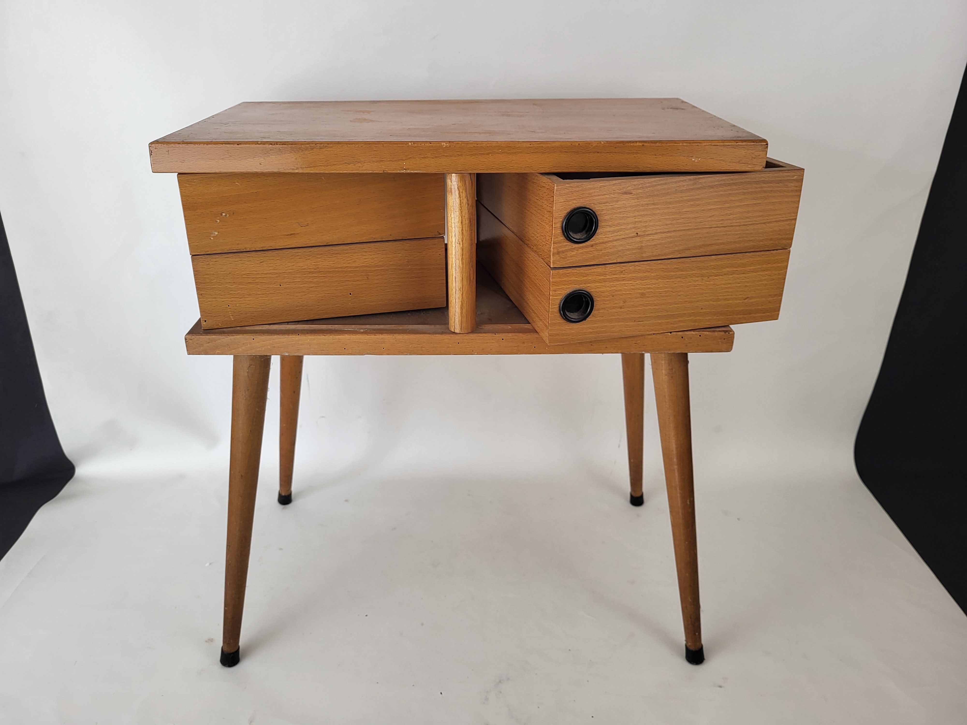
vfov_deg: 53.1
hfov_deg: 67.3
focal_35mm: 26
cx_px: 484
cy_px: 362
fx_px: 726
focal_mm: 5.4
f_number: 1.8
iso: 80
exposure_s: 1/100
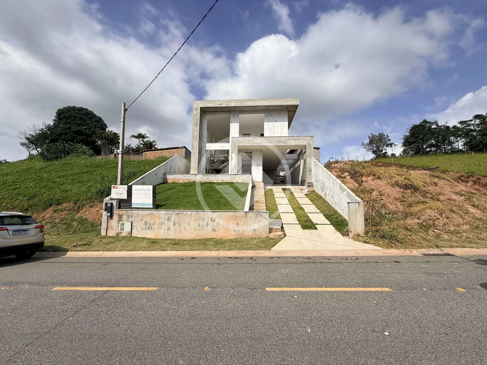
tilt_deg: +7.7
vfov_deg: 85.7
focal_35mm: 14
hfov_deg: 102.1
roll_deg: -0.7
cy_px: 182
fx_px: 197
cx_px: 244
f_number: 2.2
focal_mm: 2.22
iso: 50
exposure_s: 1/4762
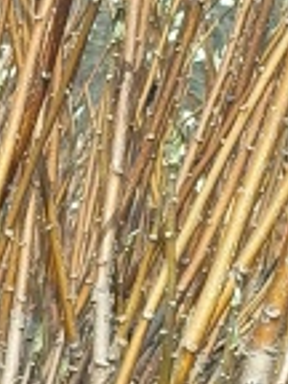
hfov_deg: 7.0
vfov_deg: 9.3
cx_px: -536
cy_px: 889
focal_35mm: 193
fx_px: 2141
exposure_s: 1/989
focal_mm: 4.84
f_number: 1.8
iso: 80
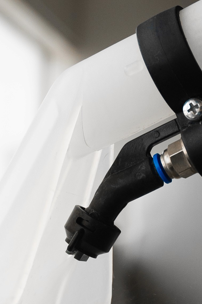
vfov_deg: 13.8
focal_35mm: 147
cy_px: 296
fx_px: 1237
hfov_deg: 9.3
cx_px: 158
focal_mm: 28
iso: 500
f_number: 3.5
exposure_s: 1/200
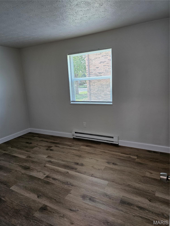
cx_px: 85
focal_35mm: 23
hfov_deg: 58.9
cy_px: 113
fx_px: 151
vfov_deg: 73.9
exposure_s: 1/120
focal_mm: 6.3
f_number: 1.7
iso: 200
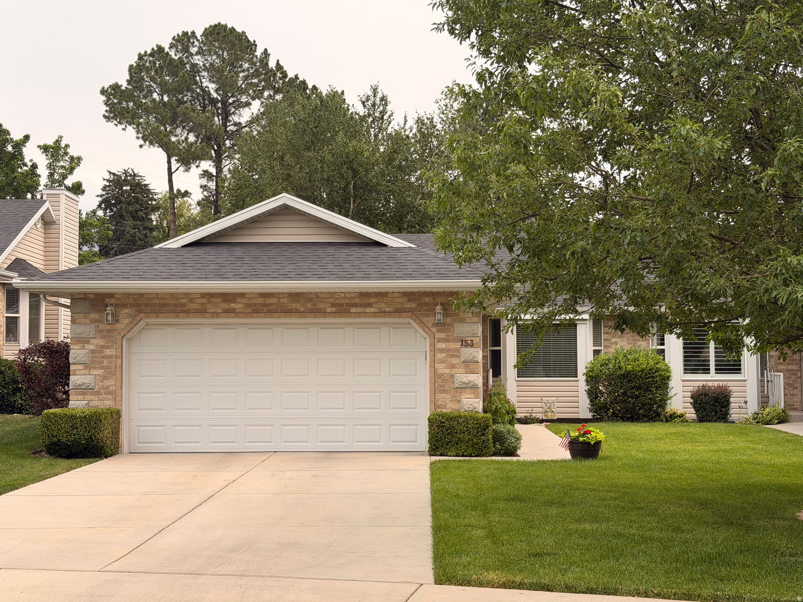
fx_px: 1113
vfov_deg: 30.3
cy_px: 301
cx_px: 402
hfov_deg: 39.7
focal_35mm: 48
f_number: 1.78
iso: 64
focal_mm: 6.76
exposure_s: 1/1838
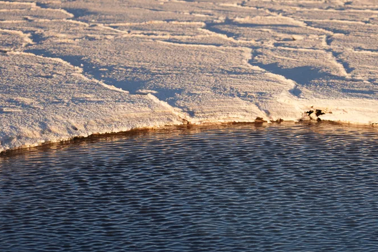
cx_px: 215
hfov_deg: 16.8
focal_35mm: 122
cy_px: 134
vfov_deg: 11.2
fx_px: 1281
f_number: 4.5
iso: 80
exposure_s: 1/250
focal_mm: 102
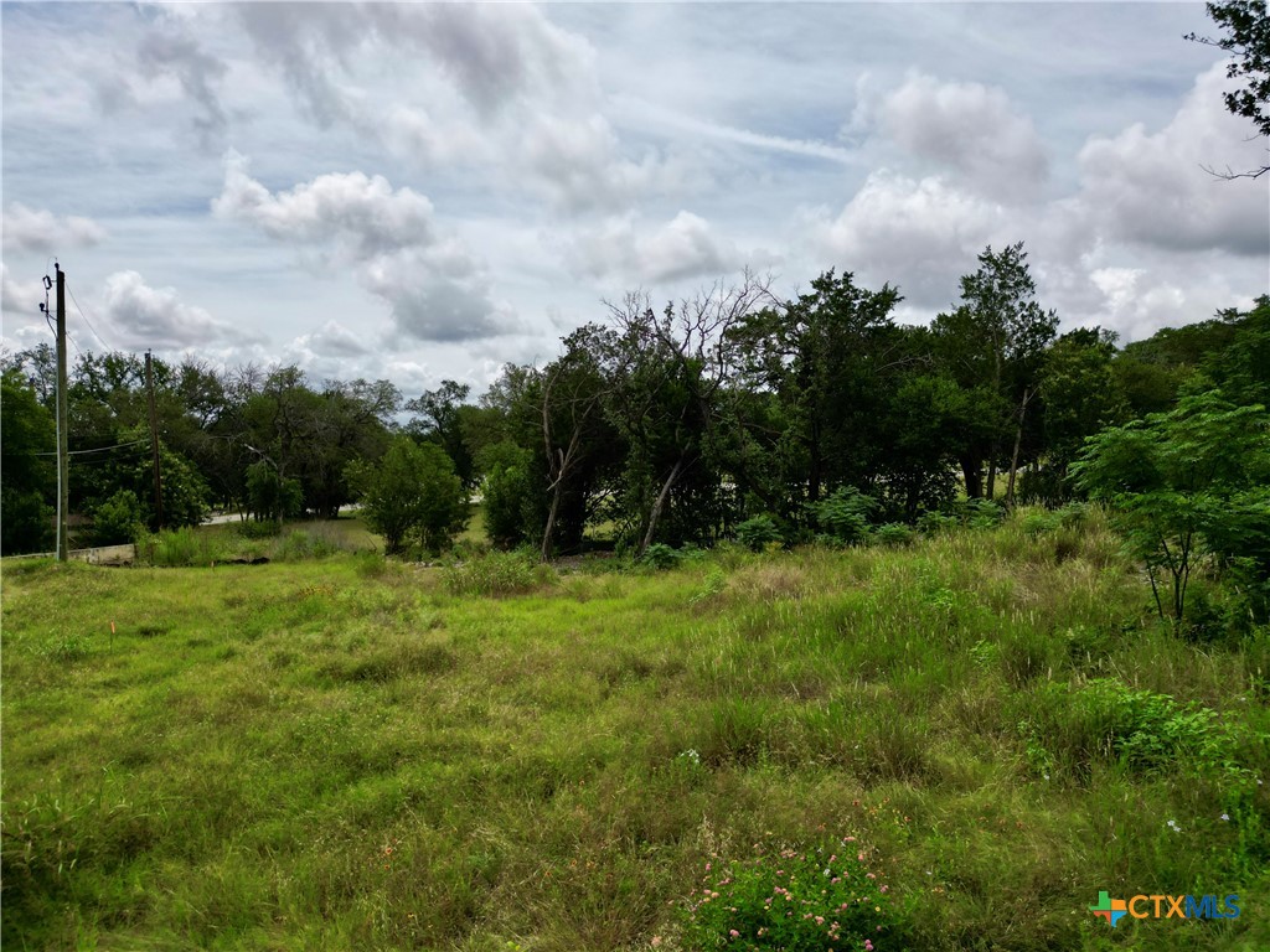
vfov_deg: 56.8
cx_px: 635
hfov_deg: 71.6
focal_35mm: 24
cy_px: 476
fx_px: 881
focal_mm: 6.72
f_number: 1.7
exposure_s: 1/5000
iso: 100
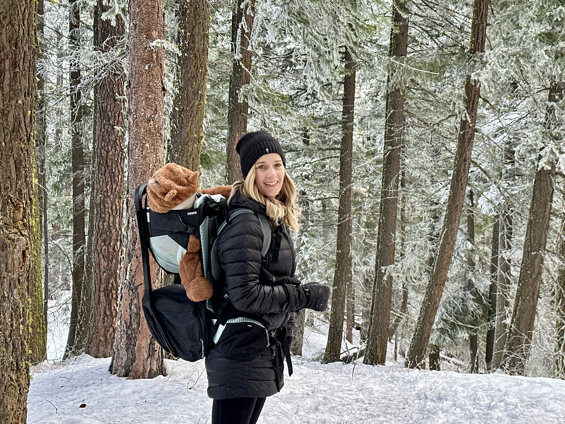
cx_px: 282
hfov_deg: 39.7
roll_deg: +0.2
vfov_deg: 30.3
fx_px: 783
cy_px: 212
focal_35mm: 48
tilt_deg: -4.9
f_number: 1.78
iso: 80
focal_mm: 6.86
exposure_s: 1/87
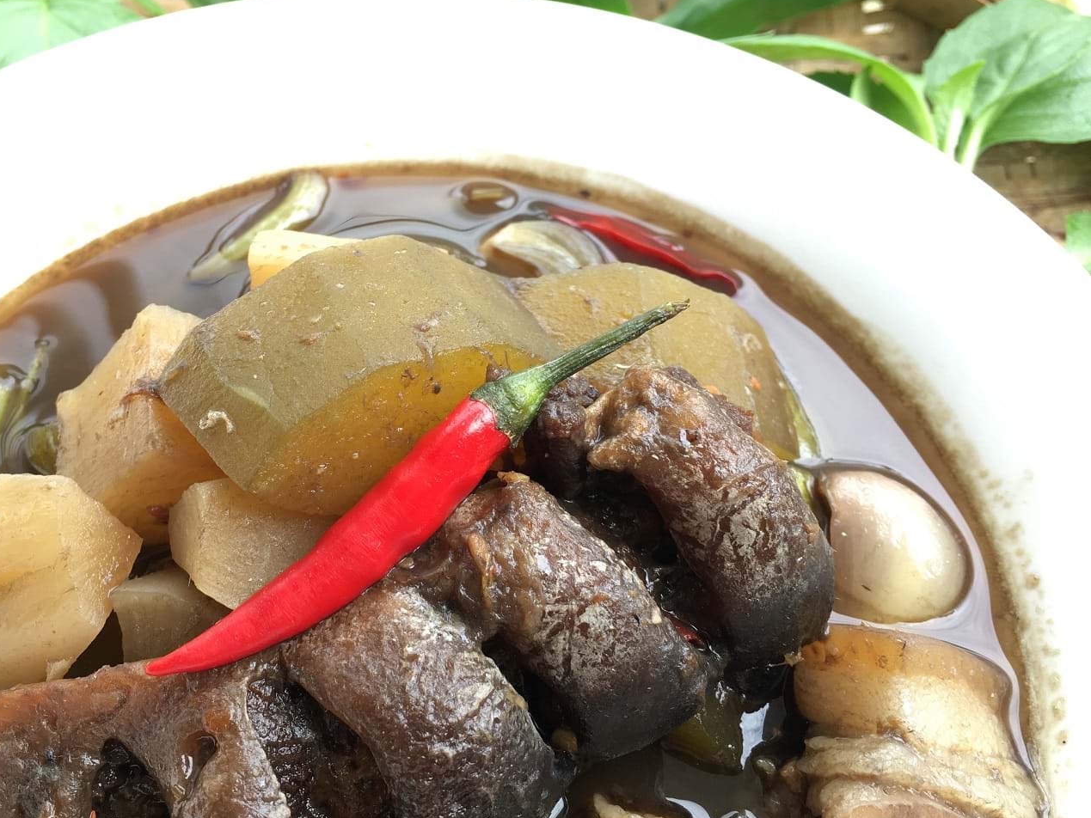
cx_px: 433
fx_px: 1103
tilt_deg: -53.3
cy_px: 392
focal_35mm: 35
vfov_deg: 40.7
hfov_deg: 52.2
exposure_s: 1/100
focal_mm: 4.15
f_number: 2.2
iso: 32
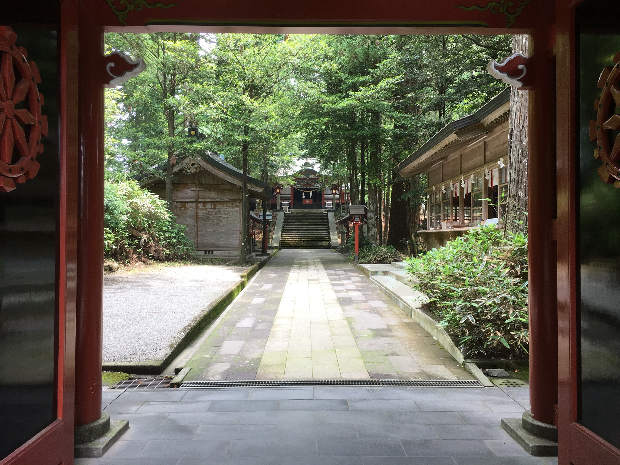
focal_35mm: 29
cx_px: 310
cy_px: 232
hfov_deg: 61.7
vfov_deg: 48.2
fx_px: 519
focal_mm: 4.15
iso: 32
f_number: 2.2
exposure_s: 1/120
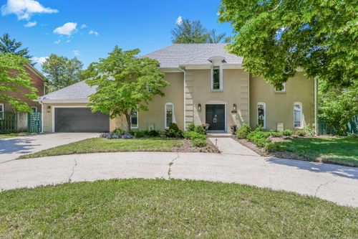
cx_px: 179
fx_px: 199
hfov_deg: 84.0
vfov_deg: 61.9
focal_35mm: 20
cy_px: 120
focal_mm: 20
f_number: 10
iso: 160
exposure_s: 1/320
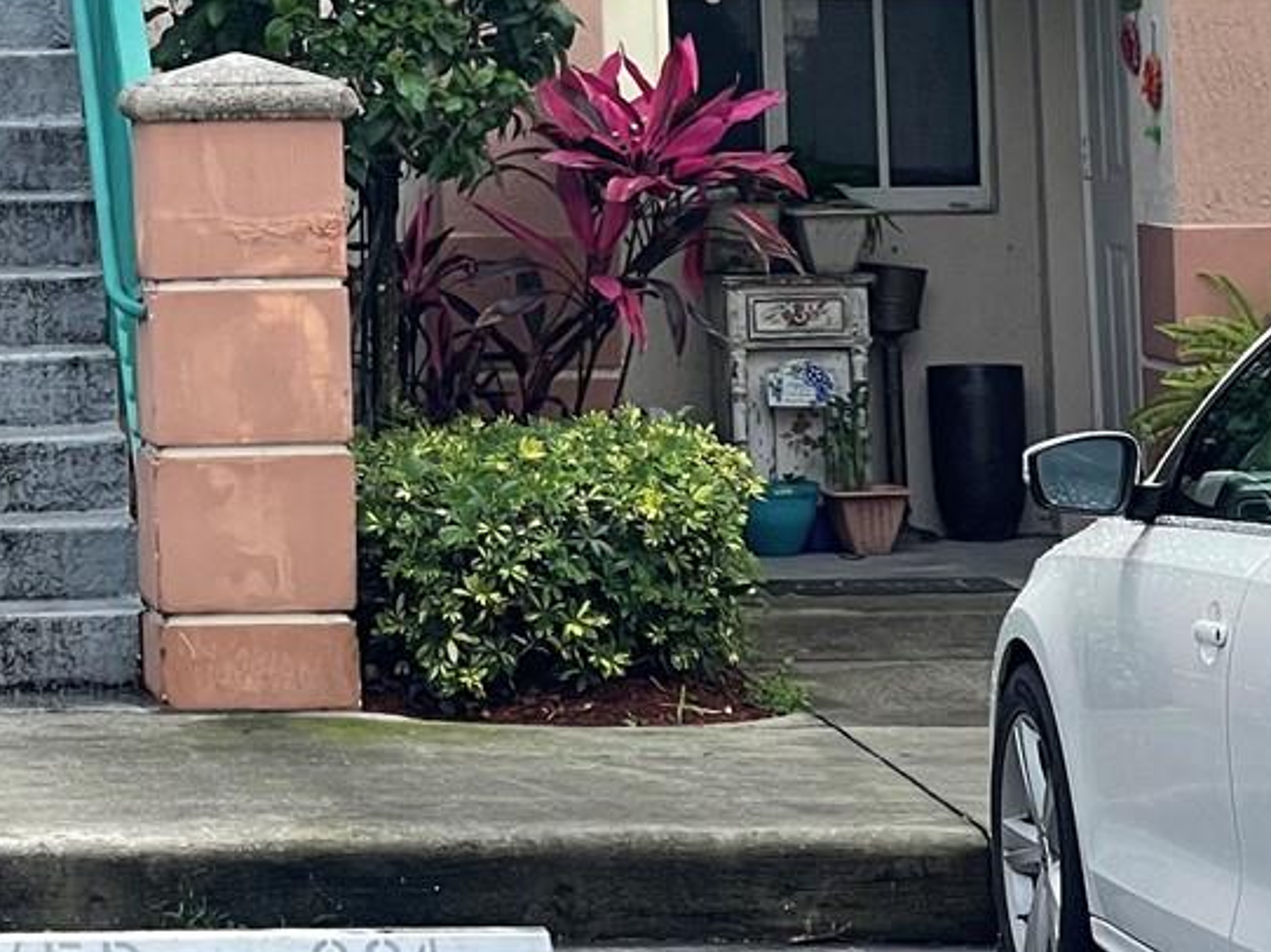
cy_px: -380
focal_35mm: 189
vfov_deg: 7.7
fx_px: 6936
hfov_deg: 10.3
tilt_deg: +3.0
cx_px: -235
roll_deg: +0.4
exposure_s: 1/704
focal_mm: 7.5
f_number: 2.2
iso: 20
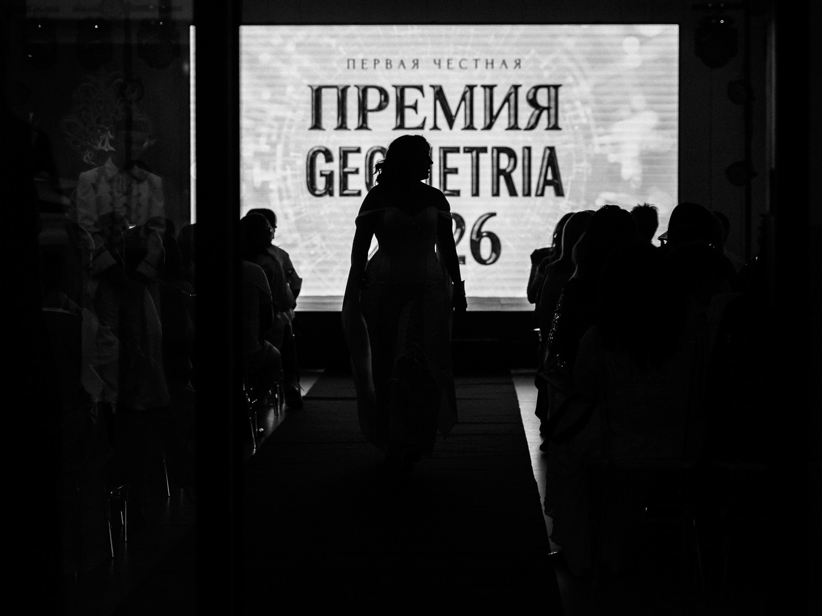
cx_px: 454
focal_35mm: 85
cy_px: 307
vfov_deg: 17.4
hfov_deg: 23.0
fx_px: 2019
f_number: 3.2
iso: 400
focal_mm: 76
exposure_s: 1/400
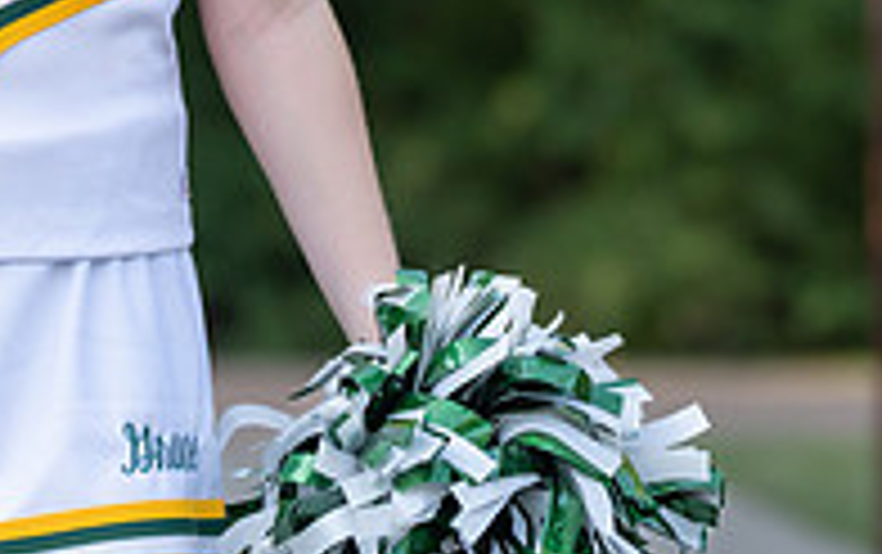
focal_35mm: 493
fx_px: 11864
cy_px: -148
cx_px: 96
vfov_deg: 2.7
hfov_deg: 4.3
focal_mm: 108
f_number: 2.8
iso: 320
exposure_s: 1/800
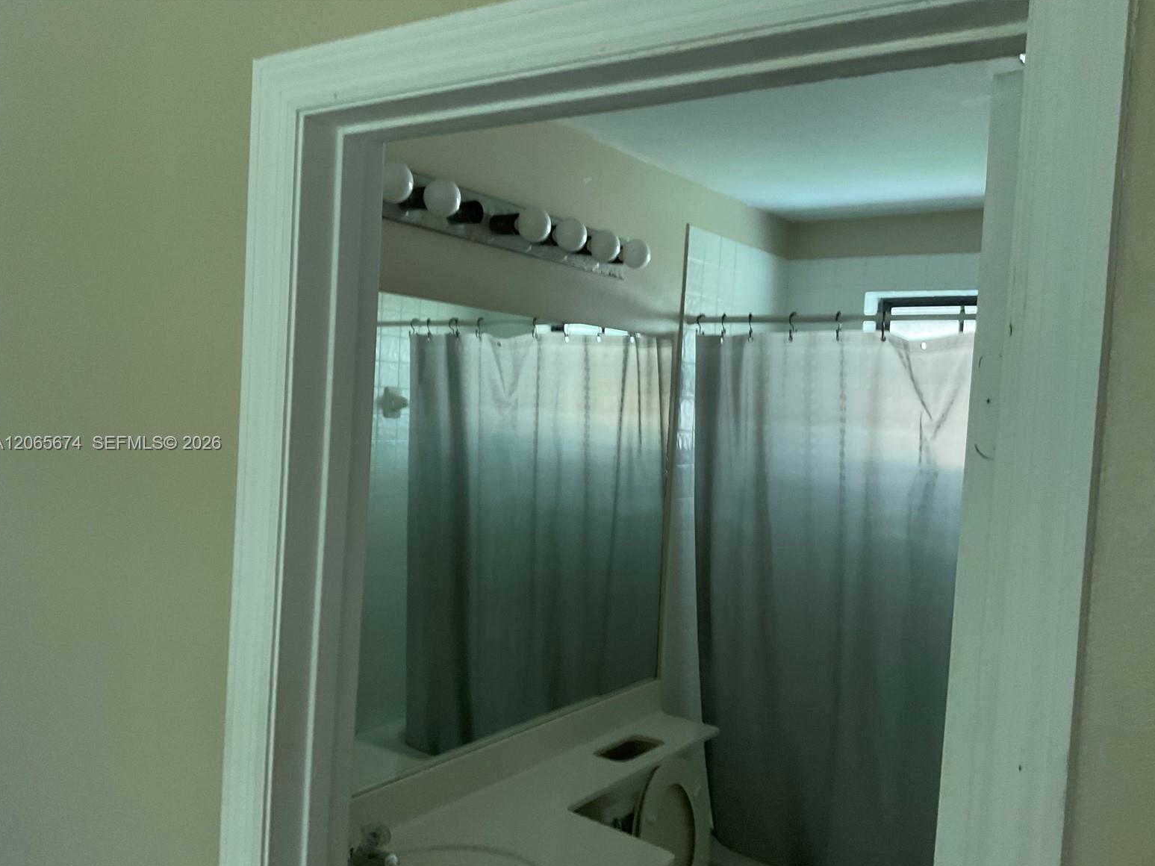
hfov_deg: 60.0
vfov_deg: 46.8
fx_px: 1001
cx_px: 586
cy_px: 444
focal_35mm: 30
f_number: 1.8
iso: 250
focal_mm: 3
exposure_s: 1/40
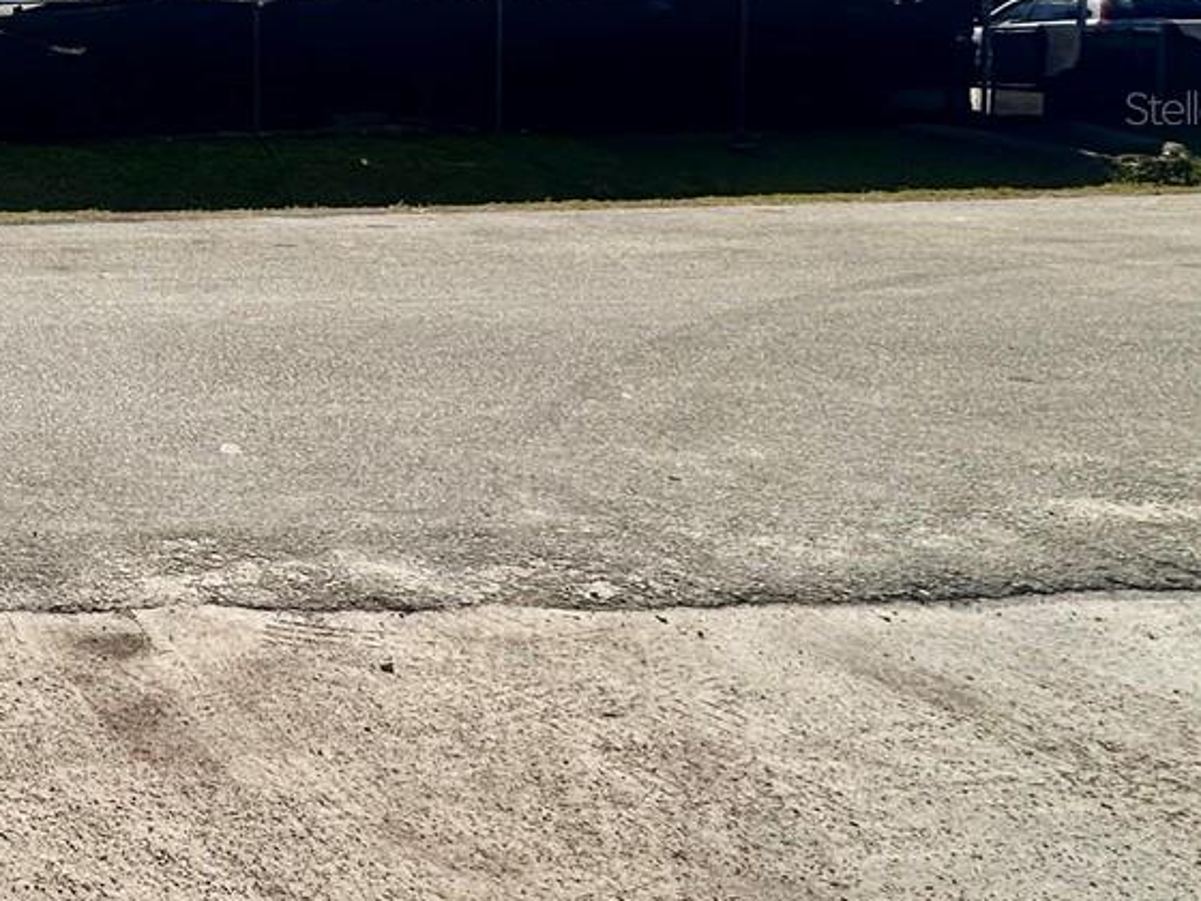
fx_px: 1388
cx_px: -388
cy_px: 107
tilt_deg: -2.4
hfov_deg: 33.2
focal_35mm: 40
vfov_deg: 34.2
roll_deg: +0.3
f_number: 2.2
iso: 40
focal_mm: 2.22
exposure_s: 1/3401
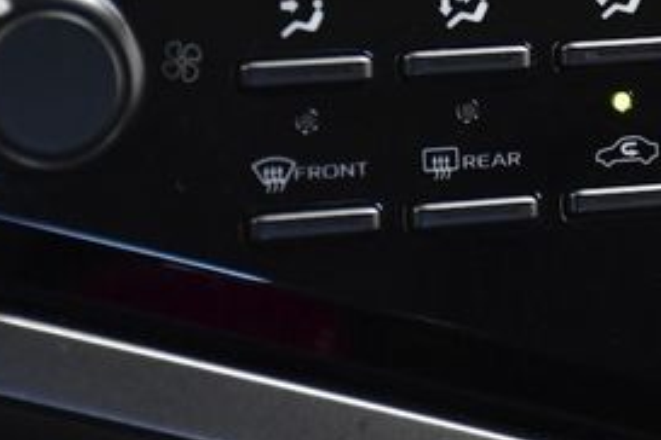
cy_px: 71
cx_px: 547
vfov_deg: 6.3
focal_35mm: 218
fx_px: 4002
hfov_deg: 9.4
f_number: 5
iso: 2500
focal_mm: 62
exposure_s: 1/250
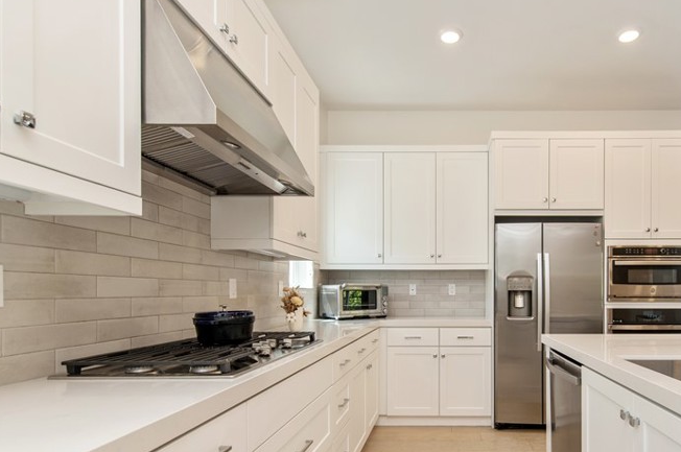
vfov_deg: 56.2
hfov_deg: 76.7
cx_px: 441
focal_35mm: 22
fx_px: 416
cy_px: 291
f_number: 4.5
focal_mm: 14
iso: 200
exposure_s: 1/80
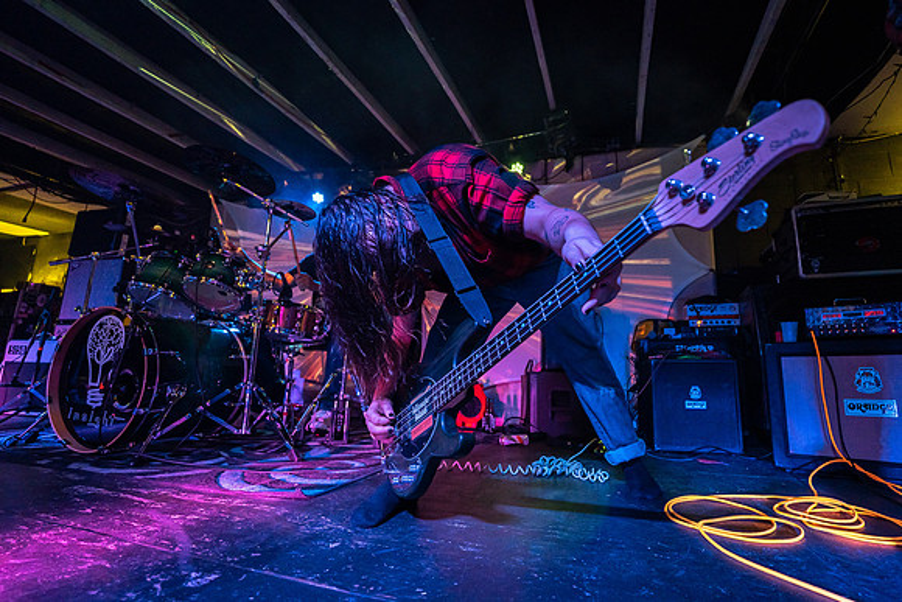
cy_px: 299
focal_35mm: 16
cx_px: 501
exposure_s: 1/250
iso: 1600
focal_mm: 14
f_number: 2.8
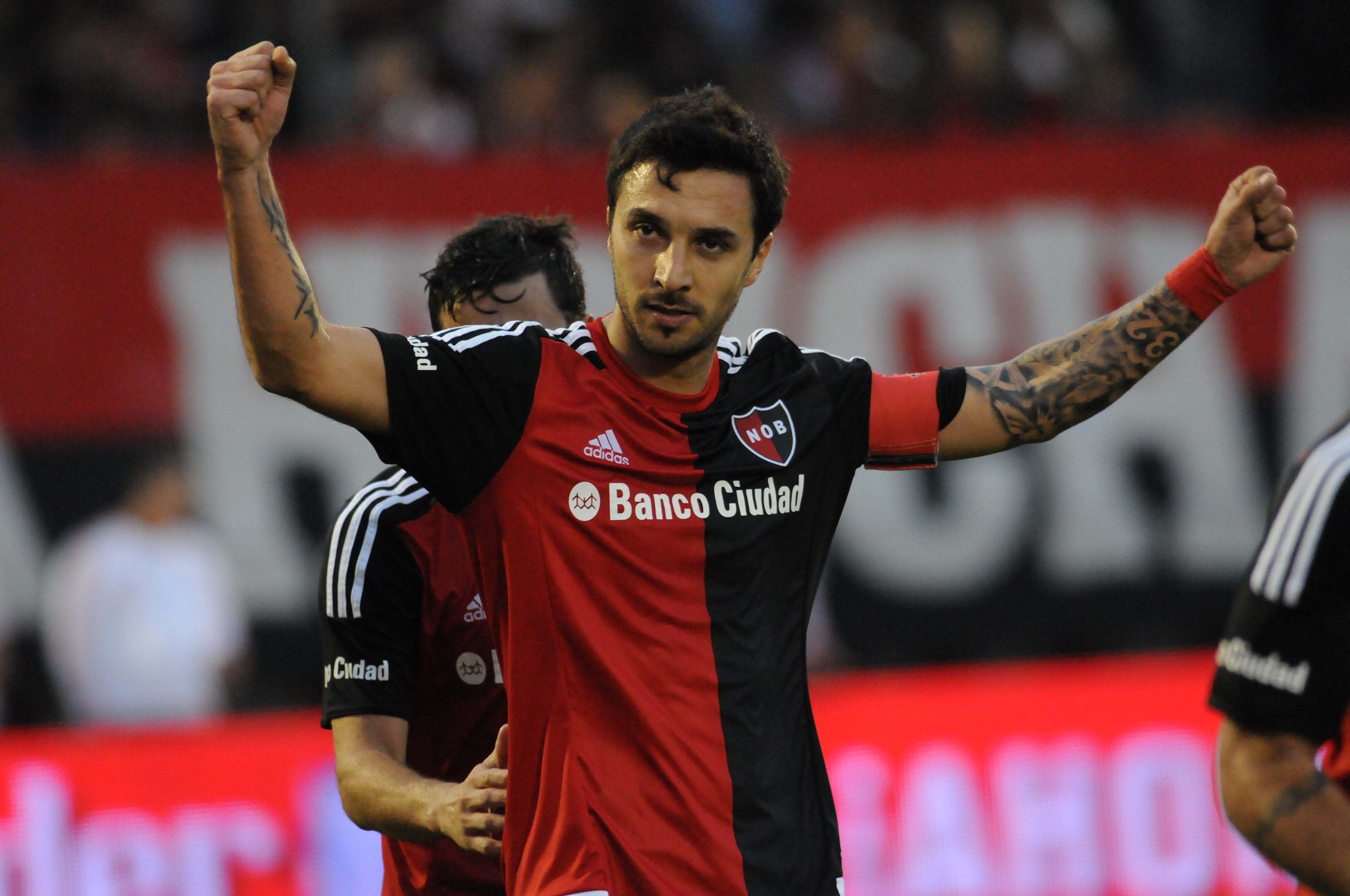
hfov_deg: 4.6
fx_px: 16854
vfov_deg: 3.0
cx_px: 675
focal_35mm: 450
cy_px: 448
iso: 3200
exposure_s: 1/640
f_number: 4
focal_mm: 300
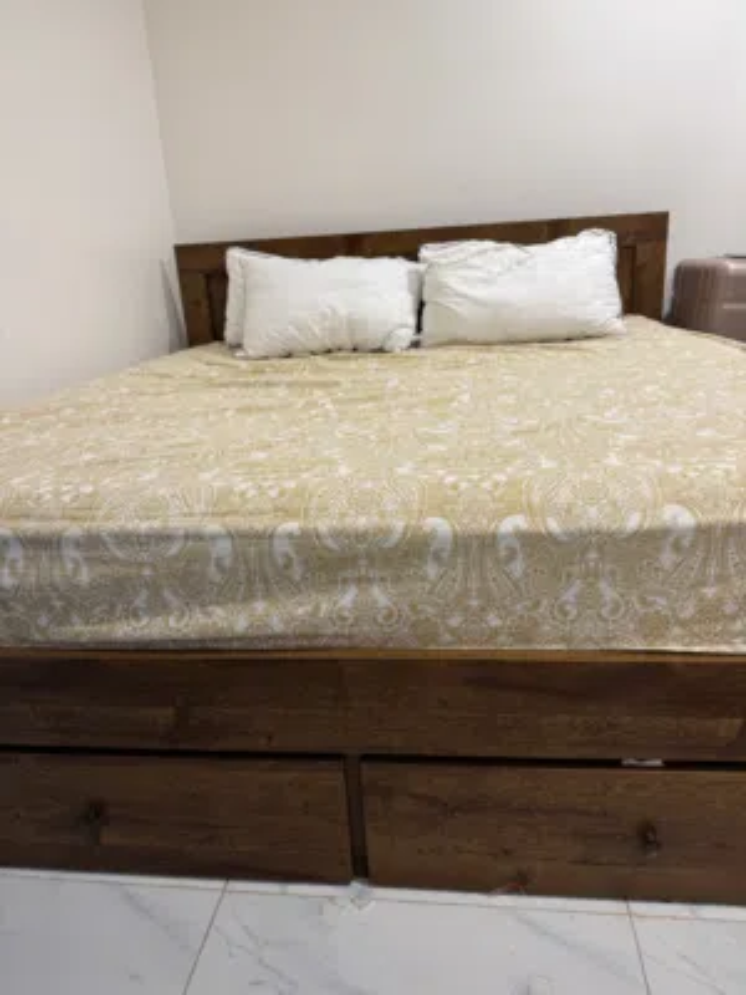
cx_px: 373
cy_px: 498
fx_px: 690
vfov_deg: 71.6
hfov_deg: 56.8
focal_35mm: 24
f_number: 1.78
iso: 160
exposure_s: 1/50
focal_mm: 6.76
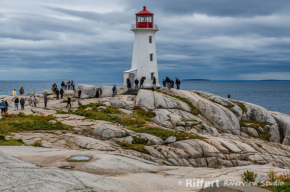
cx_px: 147
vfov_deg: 22.9
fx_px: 476
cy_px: 97
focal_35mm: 59
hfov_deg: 33.9
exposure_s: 1/200
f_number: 8
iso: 64
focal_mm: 58
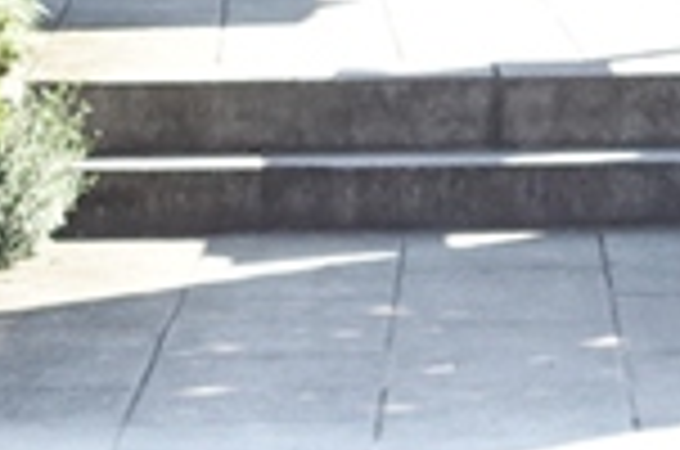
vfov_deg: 5.0
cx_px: 459
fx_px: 4806
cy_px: -1071
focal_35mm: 255
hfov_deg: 8.1
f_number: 4
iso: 125
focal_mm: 11.81
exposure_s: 1/200
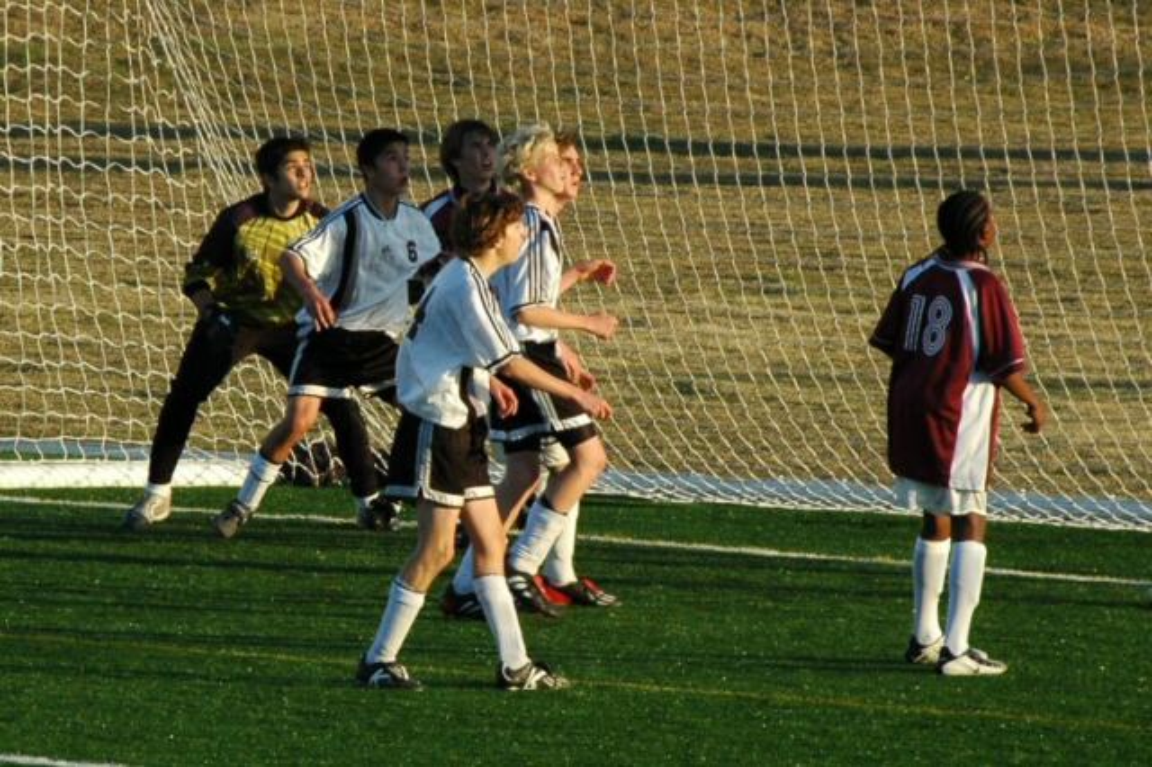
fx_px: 9115
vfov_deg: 4.8
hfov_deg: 7.2
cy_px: 384
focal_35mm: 285
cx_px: 576
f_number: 9
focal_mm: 190
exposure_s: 1/250
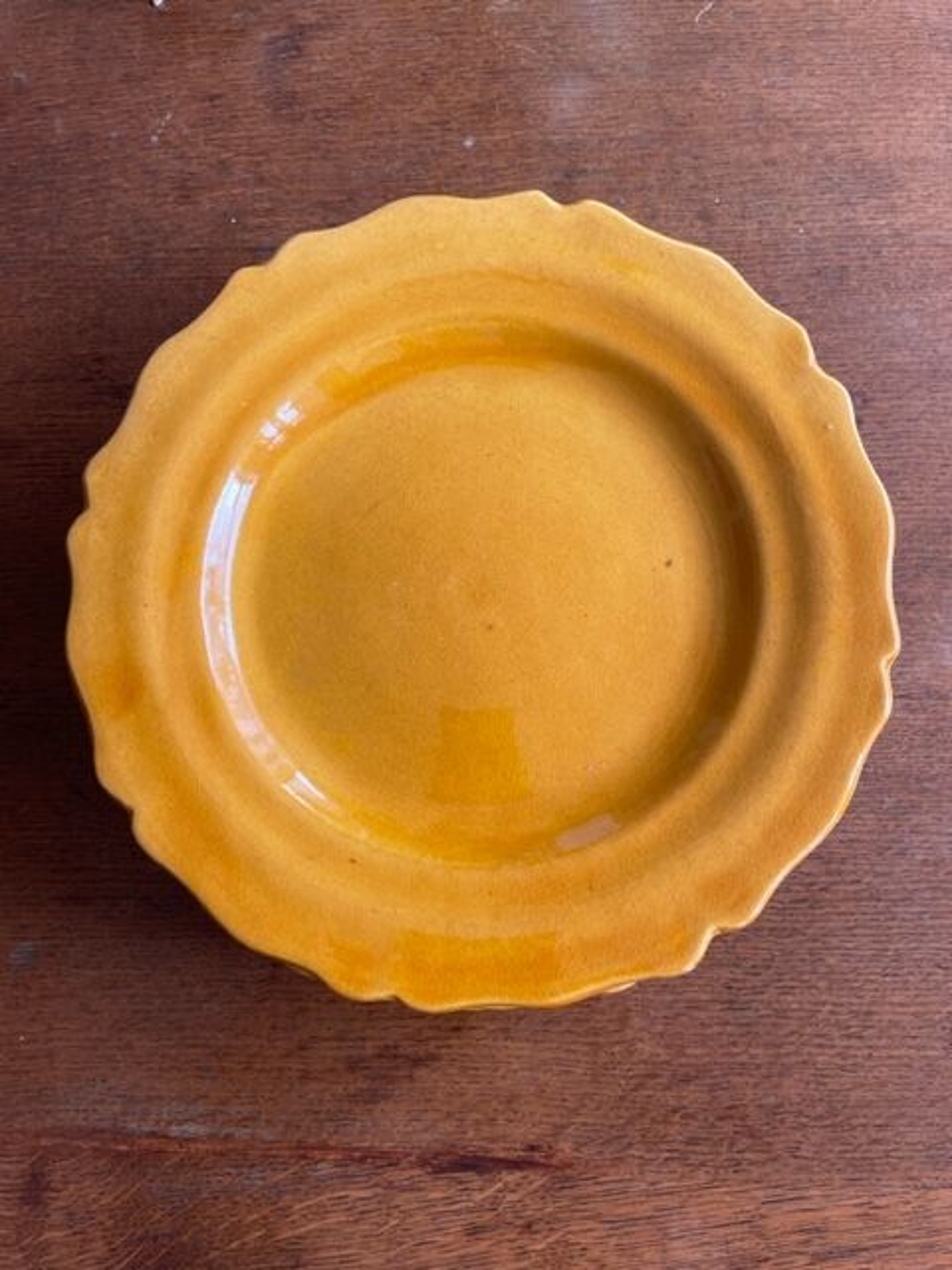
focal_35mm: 26
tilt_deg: -81.5
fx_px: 953
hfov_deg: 53.1
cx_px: 476
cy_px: 635
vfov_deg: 67.3
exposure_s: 1/121
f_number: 1.6
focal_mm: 4.2
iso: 50
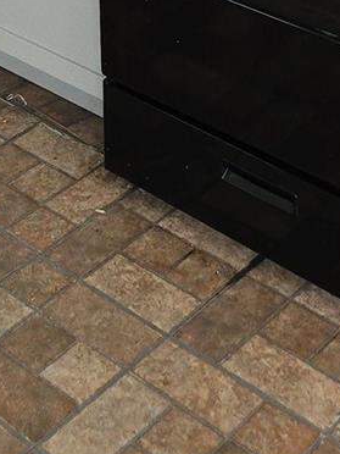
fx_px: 1244
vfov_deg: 17.1
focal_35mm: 95
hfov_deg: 15.5
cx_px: 105
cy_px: -355
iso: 125
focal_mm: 6.3
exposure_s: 1/24
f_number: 1.7
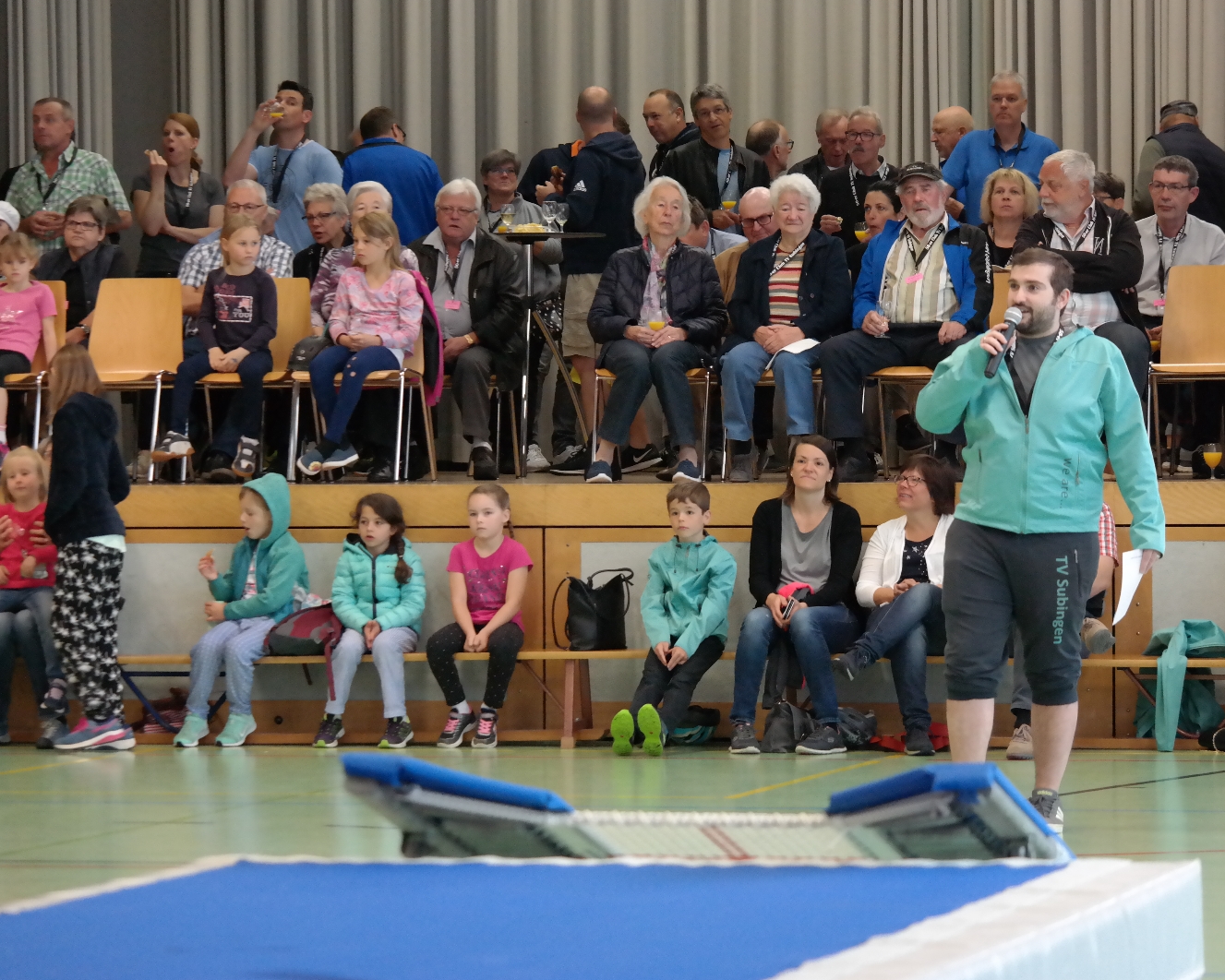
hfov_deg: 10.7
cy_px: 489
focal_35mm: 181
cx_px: 668
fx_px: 6563
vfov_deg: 8.5
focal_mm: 104
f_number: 5
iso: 3200
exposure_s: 1/60
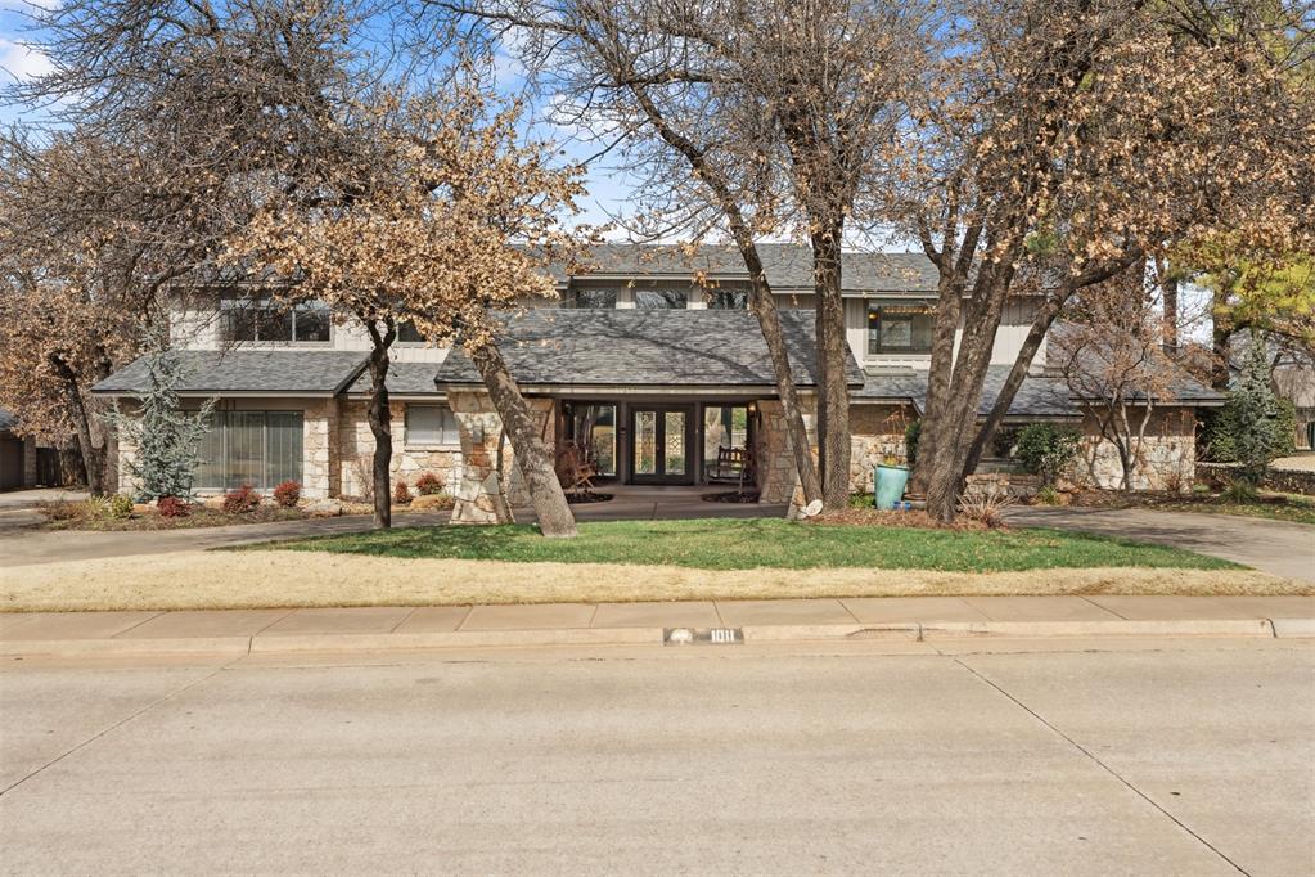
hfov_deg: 60.3
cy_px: 438
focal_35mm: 31
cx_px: 658
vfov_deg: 42.3
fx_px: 1132
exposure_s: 1/1600
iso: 200
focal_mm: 31
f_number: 8
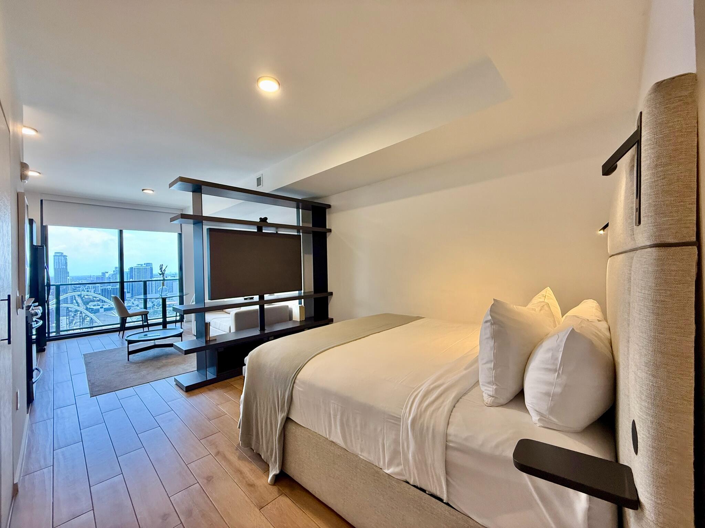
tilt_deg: +1.5
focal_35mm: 14
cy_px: 264
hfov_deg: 102.1
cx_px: 352
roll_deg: +0.8
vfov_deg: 85.7
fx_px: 285
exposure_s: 1/60
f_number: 2.2
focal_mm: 2.22
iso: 250
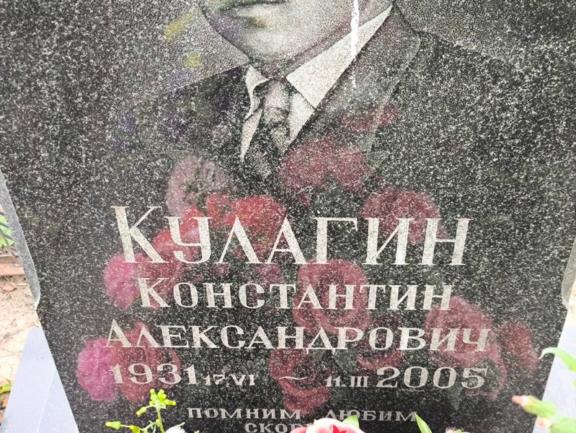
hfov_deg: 38.2
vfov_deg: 29.1
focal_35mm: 50
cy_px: 216
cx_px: 288
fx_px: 832
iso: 160
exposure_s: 1/60
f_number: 1.7
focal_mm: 4.71
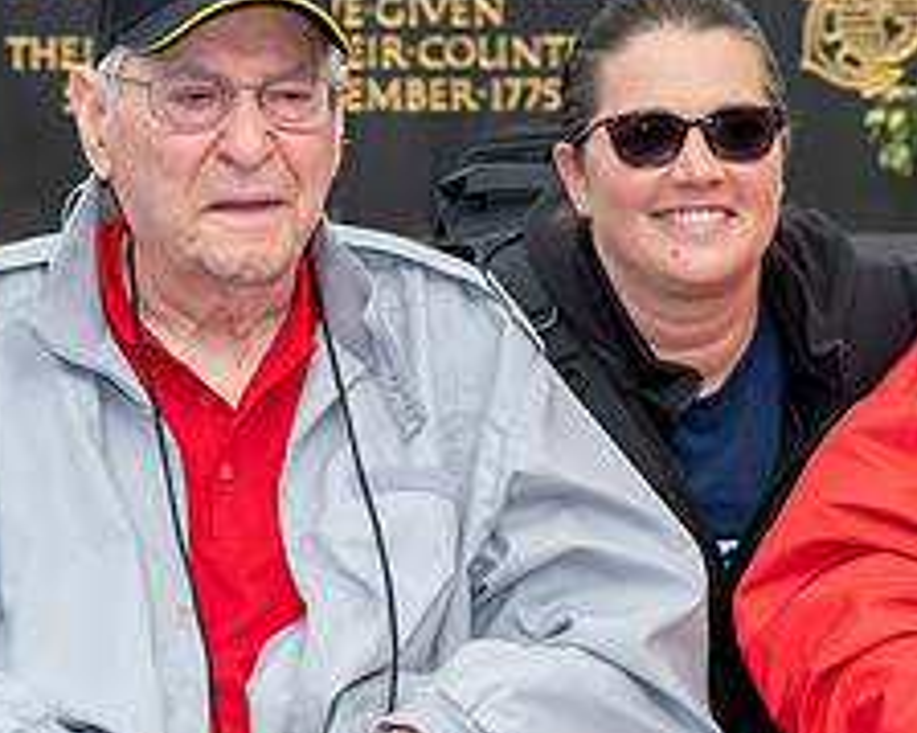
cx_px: 536
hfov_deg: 15.5
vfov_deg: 12.4
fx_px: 3364
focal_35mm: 124
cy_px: 344
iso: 220
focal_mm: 51
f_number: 6.3
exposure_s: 1/100
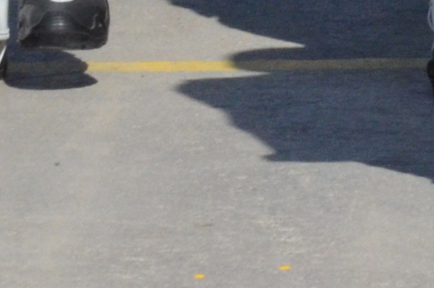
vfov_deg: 1.4
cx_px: 775
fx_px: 11348
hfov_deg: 2.2
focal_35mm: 943
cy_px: -607
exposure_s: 1/1000
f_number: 16
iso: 1250
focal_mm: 92
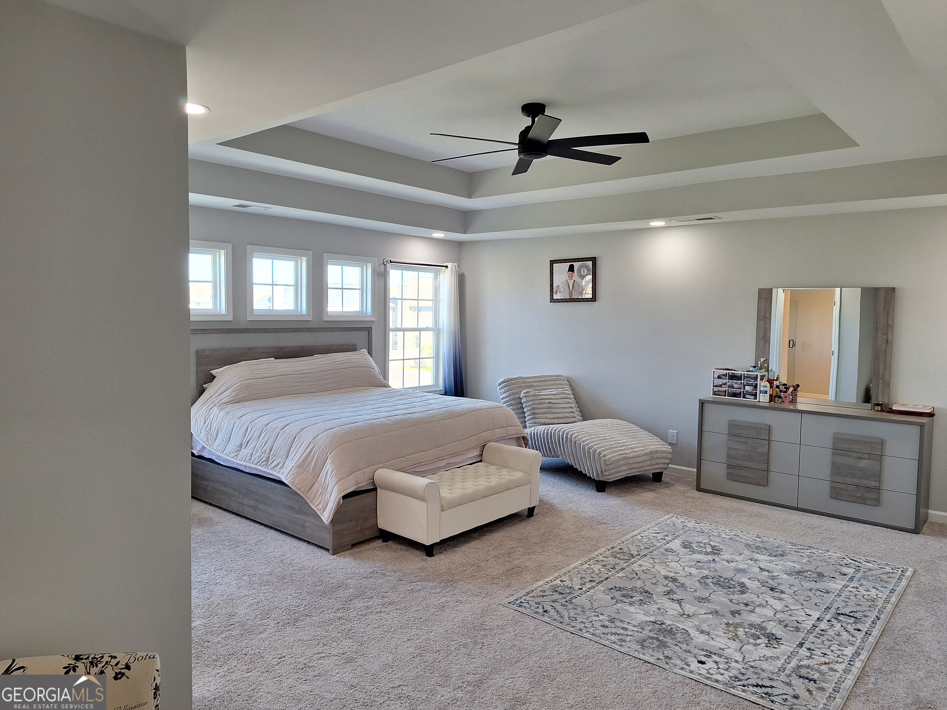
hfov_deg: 73.9
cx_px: 474
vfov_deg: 58.9
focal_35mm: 23
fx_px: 629
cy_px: 355
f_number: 1.8
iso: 64
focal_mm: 5.54
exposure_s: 1/120
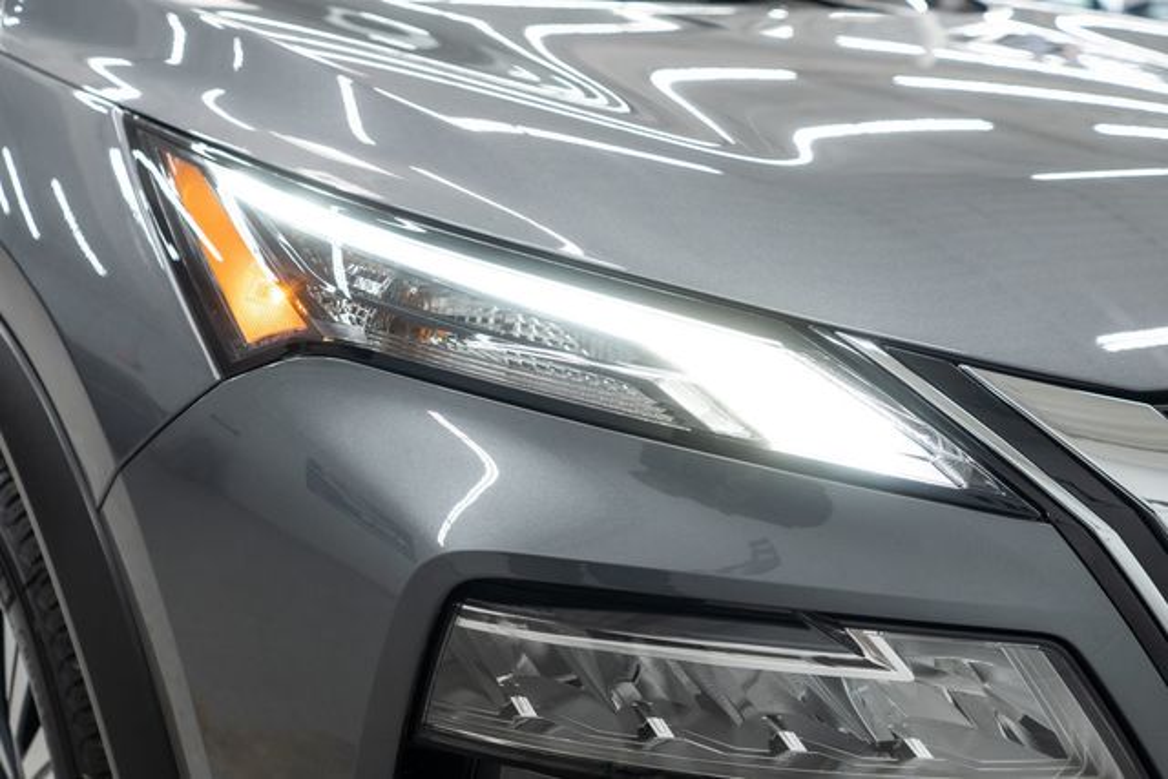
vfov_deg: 31.9
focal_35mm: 42
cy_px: 390
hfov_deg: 46.4
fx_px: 1363
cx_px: 584
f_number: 3.2
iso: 200
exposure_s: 1/40
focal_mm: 28
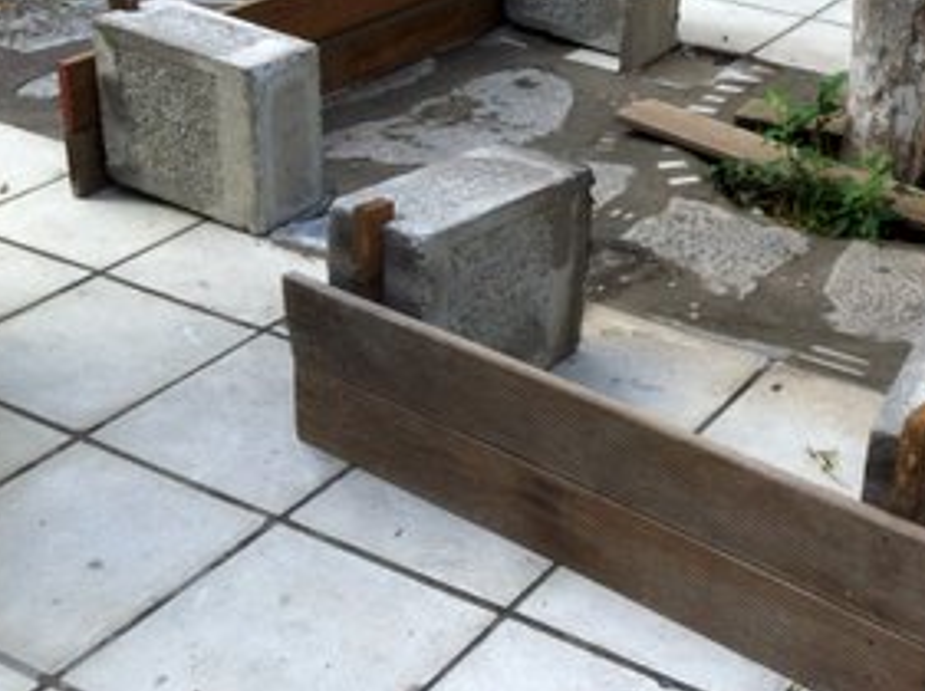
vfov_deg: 24.0
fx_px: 1628
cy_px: 349
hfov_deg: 31.0
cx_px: 727
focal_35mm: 61
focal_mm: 3.85
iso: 80
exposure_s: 1/171
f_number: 2.8
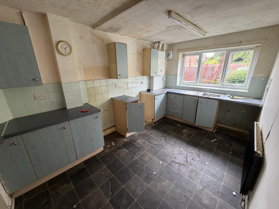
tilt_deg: -16.9
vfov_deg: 85.7
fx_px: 113
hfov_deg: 102.1
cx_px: 140
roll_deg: +0.6
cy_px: 104
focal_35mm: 14
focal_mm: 2.22
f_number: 2.2
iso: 320
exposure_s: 1/63
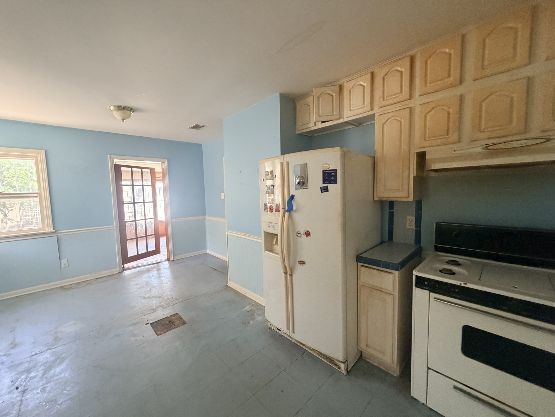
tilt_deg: -4.0
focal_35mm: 14
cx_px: 278
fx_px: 224
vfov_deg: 85.7
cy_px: 208
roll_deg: +0.8
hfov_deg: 102.1
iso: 320
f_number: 2.2
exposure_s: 1/64
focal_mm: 2.22
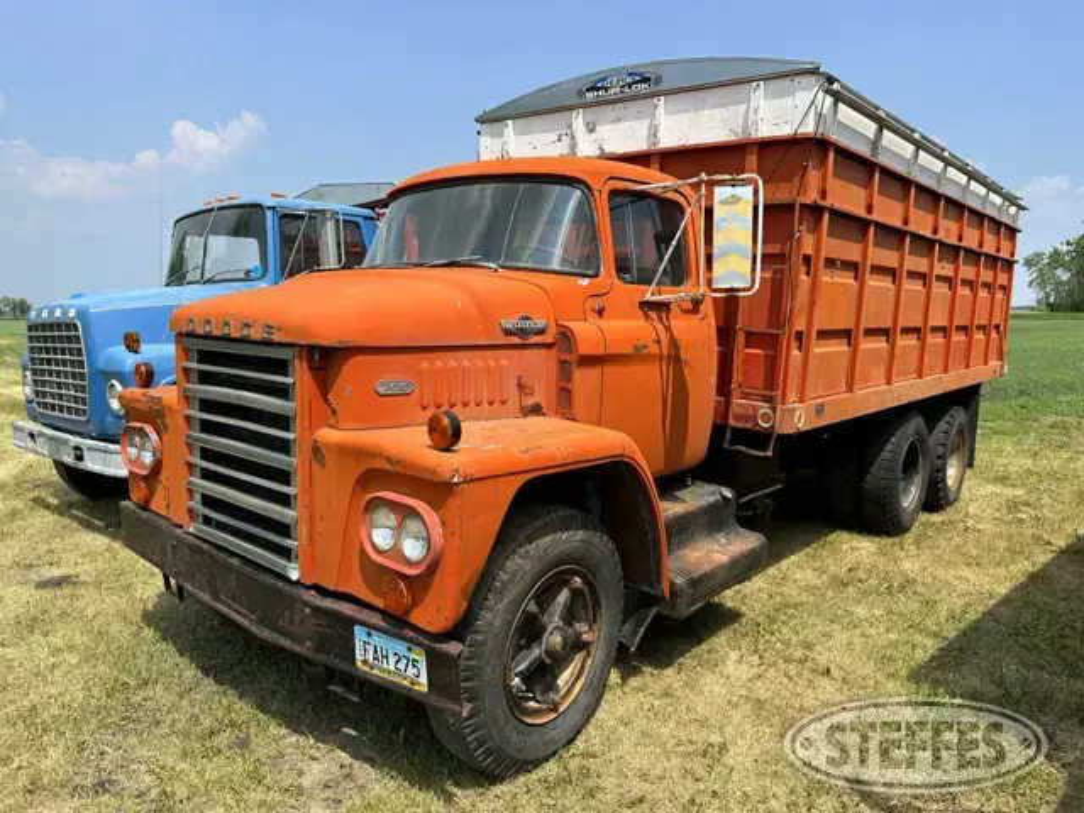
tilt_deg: -7.7
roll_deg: +1.0
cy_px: 406
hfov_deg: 71.6
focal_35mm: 24
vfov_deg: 56.8
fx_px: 752
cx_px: 542
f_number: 1.78
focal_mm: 6.86
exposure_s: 1/3472
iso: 80
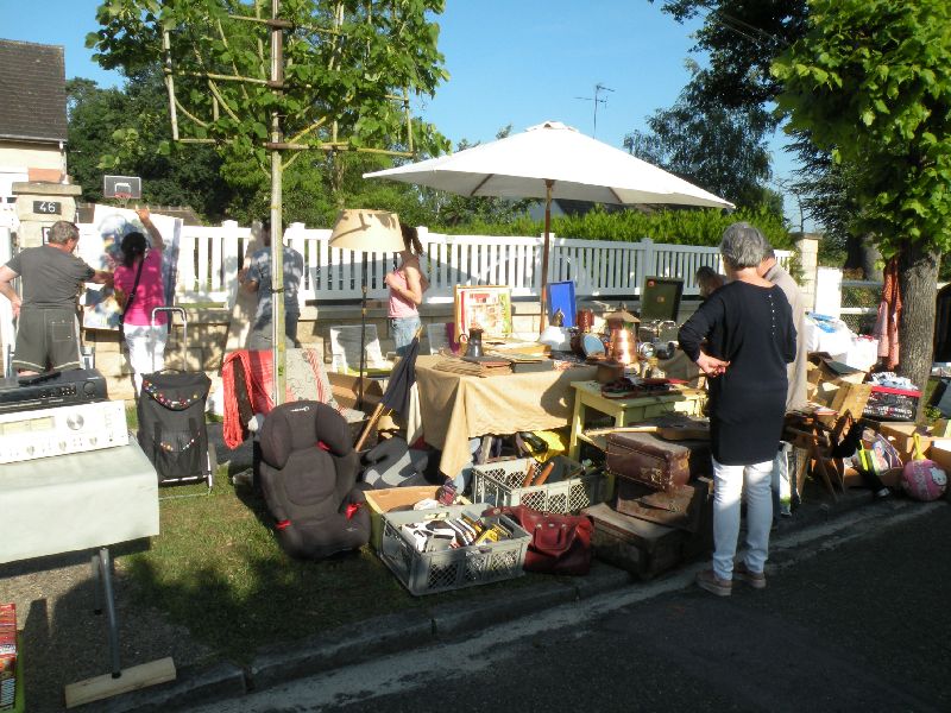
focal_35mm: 27
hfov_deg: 65.3
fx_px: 742
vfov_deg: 51.4
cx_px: 476
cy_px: 356
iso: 100
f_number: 8
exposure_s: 1/125
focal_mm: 4.7
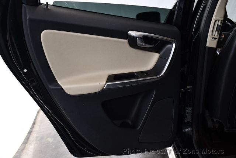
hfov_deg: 53.1
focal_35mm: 36
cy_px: 79
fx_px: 236
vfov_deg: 36.9
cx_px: 118
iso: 900
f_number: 3.5
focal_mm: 18
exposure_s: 1/125
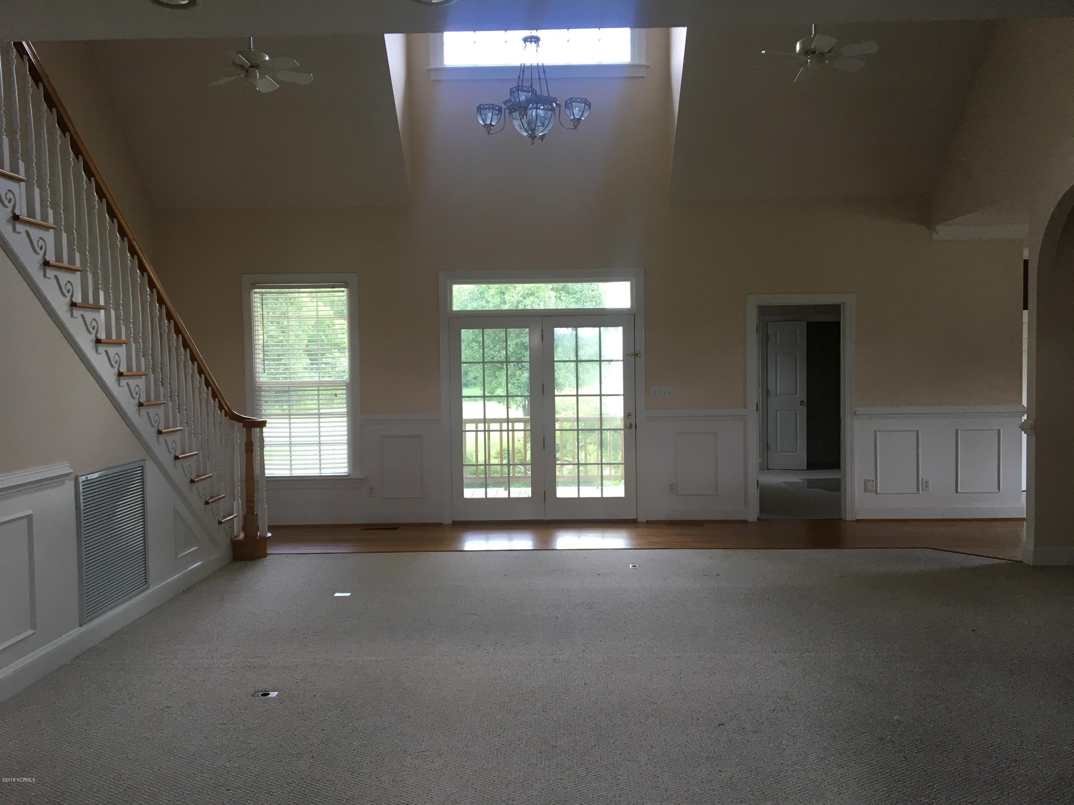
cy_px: 402
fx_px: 900
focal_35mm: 29
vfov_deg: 48.2
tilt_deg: -1.5
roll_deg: +1.5
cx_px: 537
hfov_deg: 61.7
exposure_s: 1/30
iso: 25
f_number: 2.2
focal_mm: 4.15
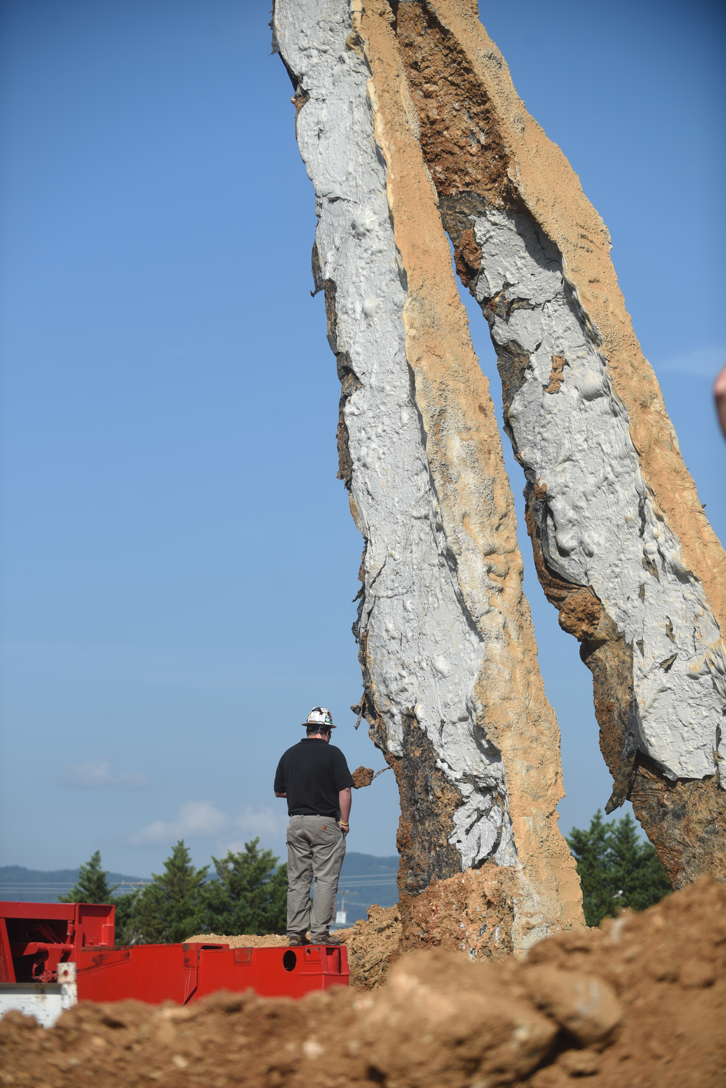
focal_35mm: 98
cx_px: 363
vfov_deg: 20.8
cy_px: 544
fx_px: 2962
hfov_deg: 14.0
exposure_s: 1/640
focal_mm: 98
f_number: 4.5
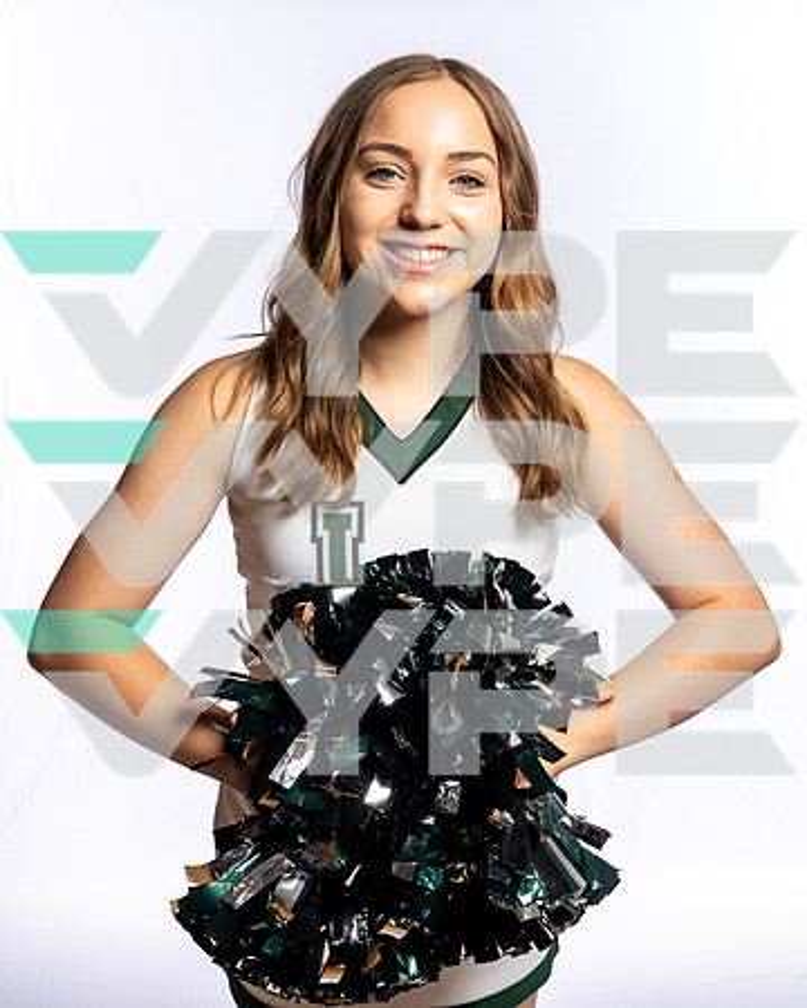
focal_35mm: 61
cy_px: 504
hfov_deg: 25.2
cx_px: 441
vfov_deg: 31.2
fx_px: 1807
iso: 125
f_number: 8
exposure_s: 1/250
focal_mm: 43
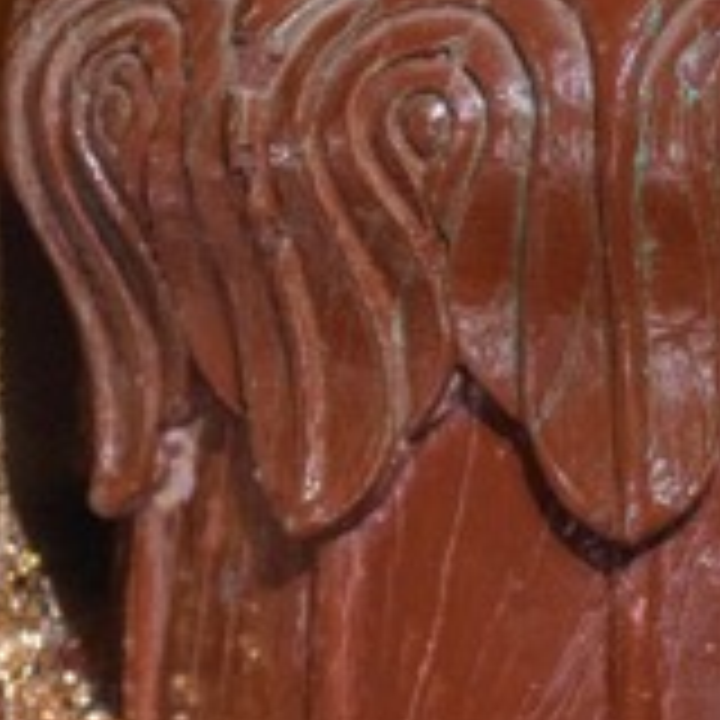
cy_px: 1089
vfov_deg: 4.7
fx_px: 8754
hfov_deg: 4.6
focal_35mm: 372
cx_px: -1235
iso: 320
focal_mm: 50
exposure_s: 1/400
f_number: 3.2
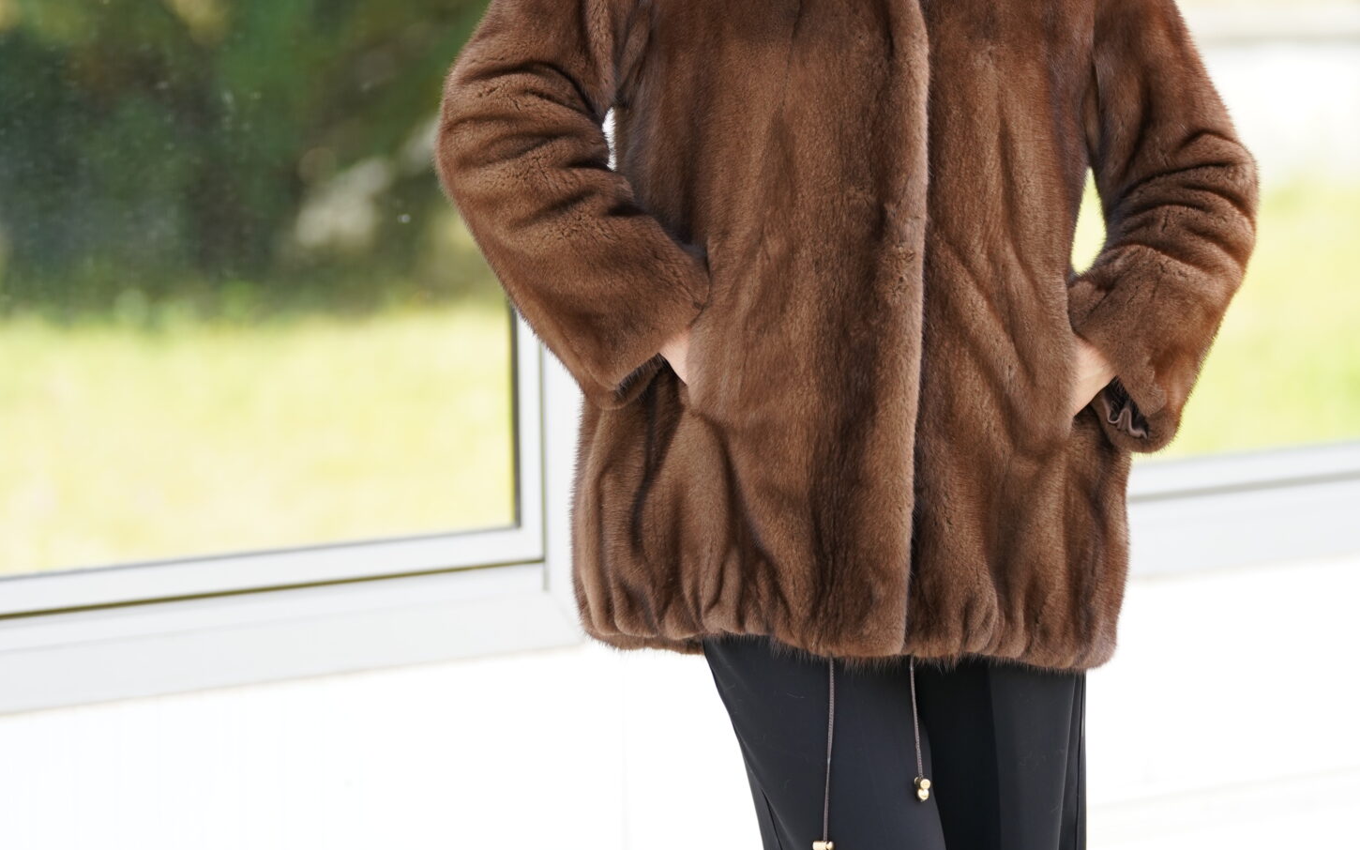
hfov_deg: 10.1
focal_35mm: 207
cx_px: 665
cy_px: 345
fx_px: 7672
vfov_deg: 6.3
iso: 250
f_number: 2.8
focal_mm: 115
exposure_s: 1/250
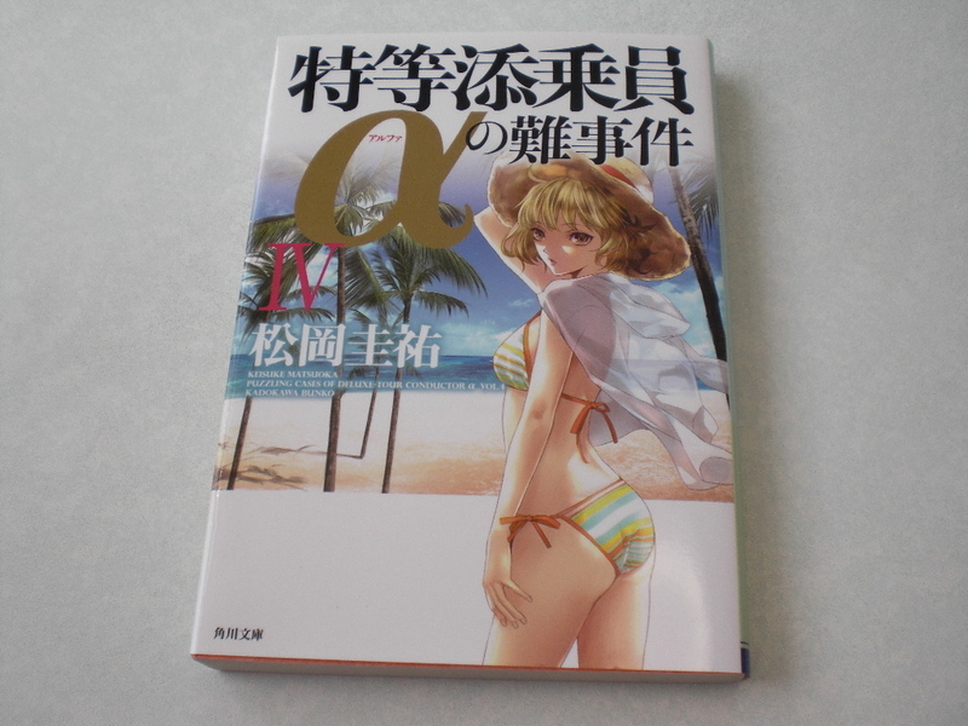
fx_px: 1063
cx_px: 484
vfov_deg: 37.7
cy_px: 363
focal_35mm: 38
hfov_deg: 49.0
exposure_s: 1/125
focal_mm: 6.3
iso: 64
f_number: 3.1
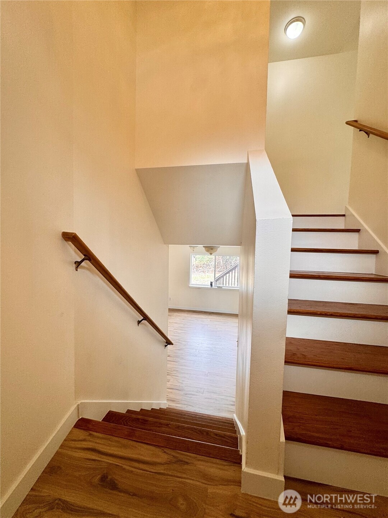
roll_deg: -1.4
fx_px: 209
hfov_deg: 85.7
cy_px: 259
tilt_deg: -3.5
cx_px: 194
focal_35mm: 14
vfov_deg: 102.1
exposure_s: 1/120
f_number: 2.2
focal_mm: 2.22
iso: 125
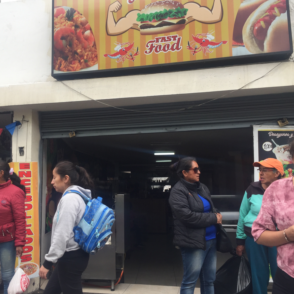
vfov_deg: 47.2
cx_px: 124
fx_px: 336
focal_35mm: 35
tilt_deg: +8.4
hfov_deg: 47.1
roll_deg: -1.6
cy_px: 148
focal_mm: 4.15
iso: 32
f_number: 2.2
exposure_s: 1/306
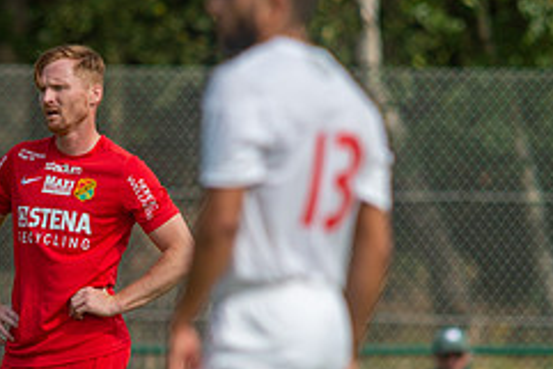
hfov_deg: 2.0
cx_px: 53
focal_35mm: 1009
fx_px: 15508
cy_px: 360
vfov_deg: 1.4
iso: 220
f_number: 4
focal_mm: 420
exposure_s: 1/1250
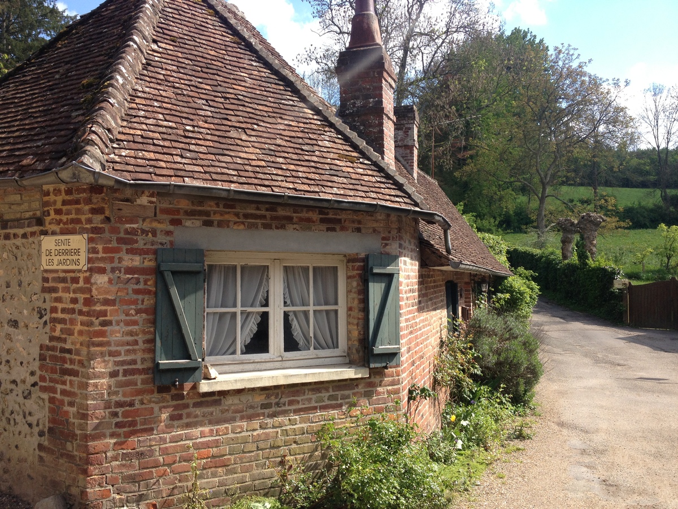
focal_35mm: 35
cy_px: 254
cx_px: 339
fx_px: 686
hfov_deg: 52.6
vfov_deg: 40.7
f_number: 2.4
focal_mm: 4.28
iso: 50
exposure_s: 1/800
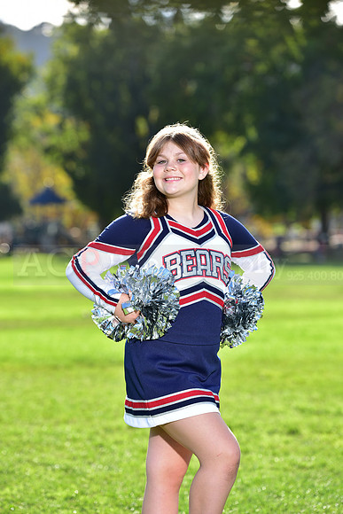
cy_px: 257
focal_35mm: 125
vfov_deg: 16.4
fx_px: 1785
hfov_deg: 11.0
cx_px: 172
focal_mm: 125
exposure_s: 1/250
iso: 80
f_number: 5.6
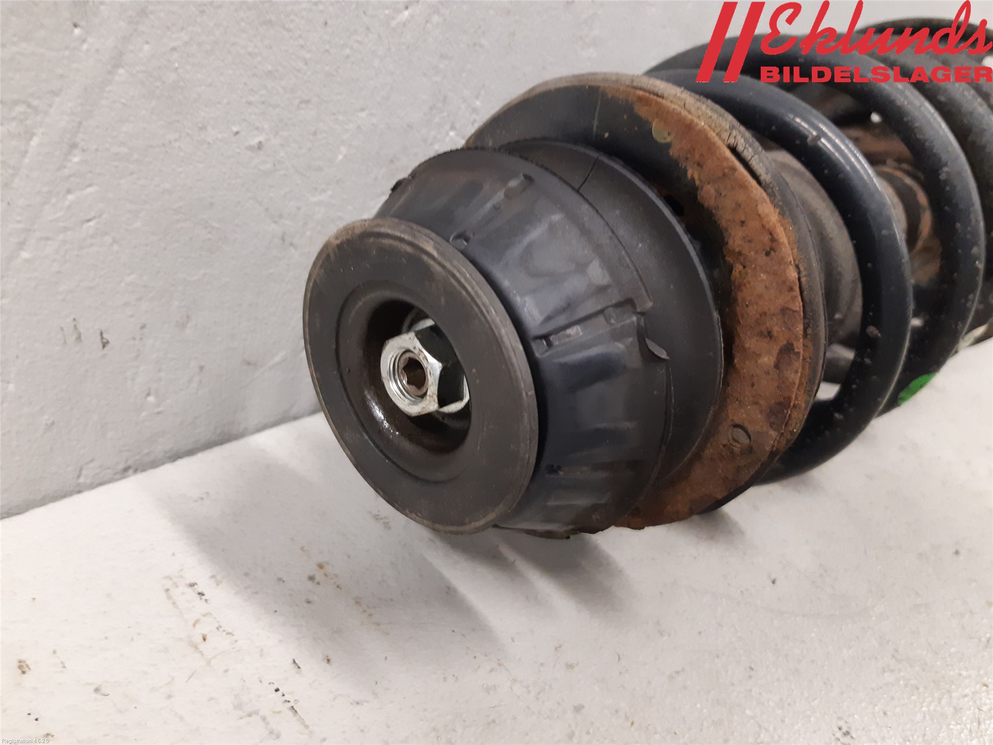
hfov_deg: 67.3
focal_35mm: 26
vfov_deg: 53.1
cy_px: 372
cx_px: 496
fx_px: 746
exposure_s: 1/33
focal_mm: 3.93
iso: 250
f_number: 1.7
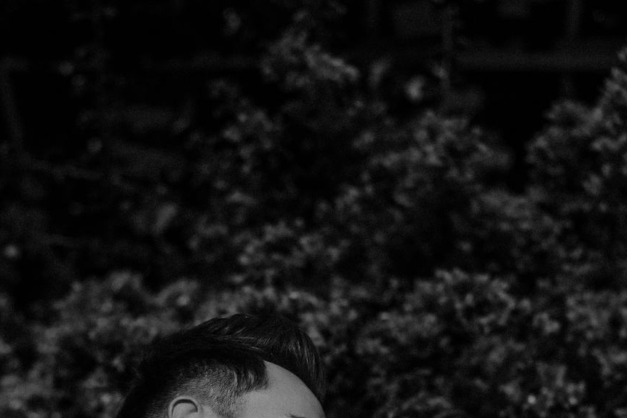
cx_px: 295
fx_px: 1811
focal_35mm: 104
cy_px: 552
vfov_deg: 12.7
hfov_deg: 19.6
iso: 100
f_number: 1.8
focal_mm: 35
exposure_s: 1/1250
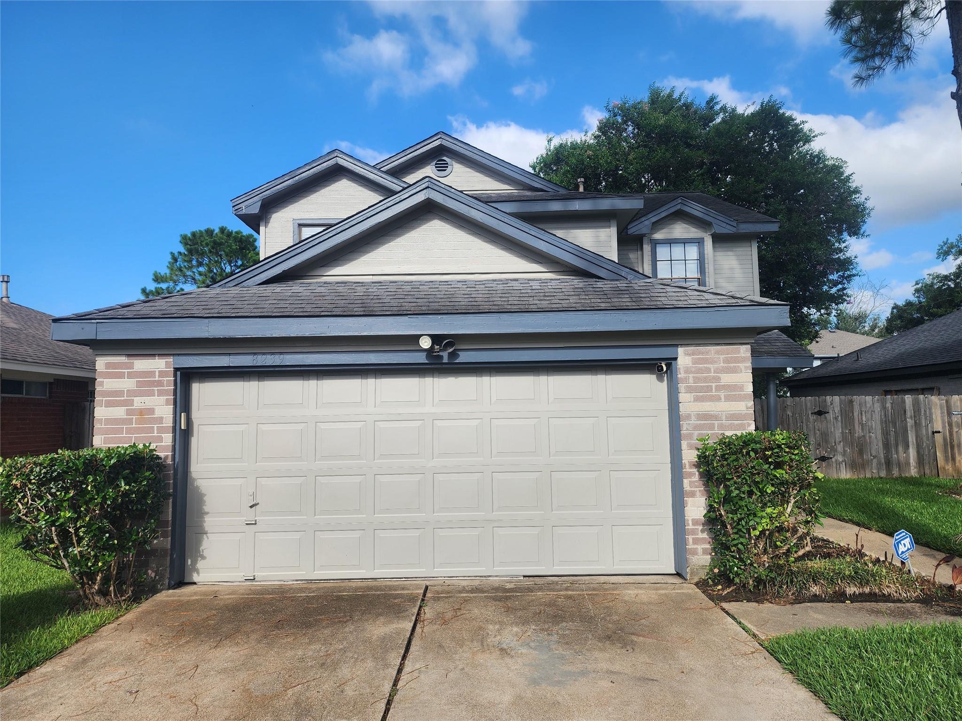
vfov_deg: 58.9
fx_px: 639
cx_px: 481
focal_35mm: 23
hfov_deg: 73.9
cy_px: 360
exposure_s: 1/728
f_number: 1.8
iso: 12
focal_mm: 6.4
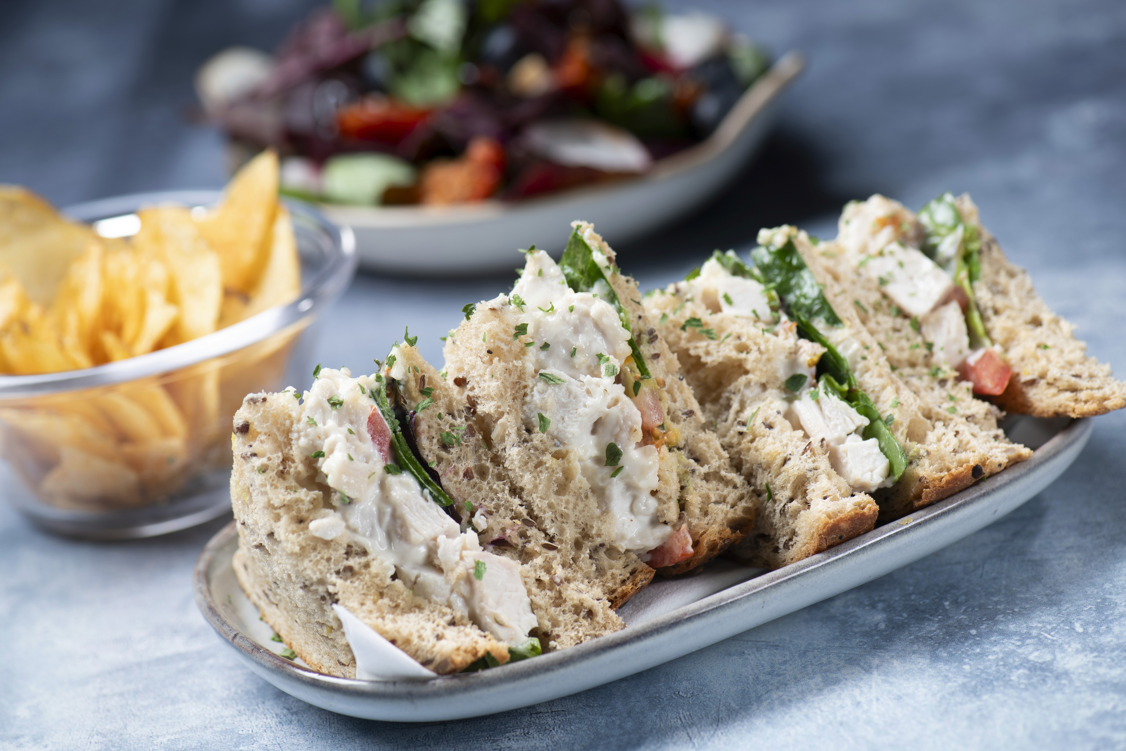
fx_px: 3284
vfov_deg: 13.0
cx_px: 563
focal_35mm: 105
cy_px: 376
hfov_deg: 19.5
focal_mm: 105
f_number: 6.3
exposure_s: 1/160
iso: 100
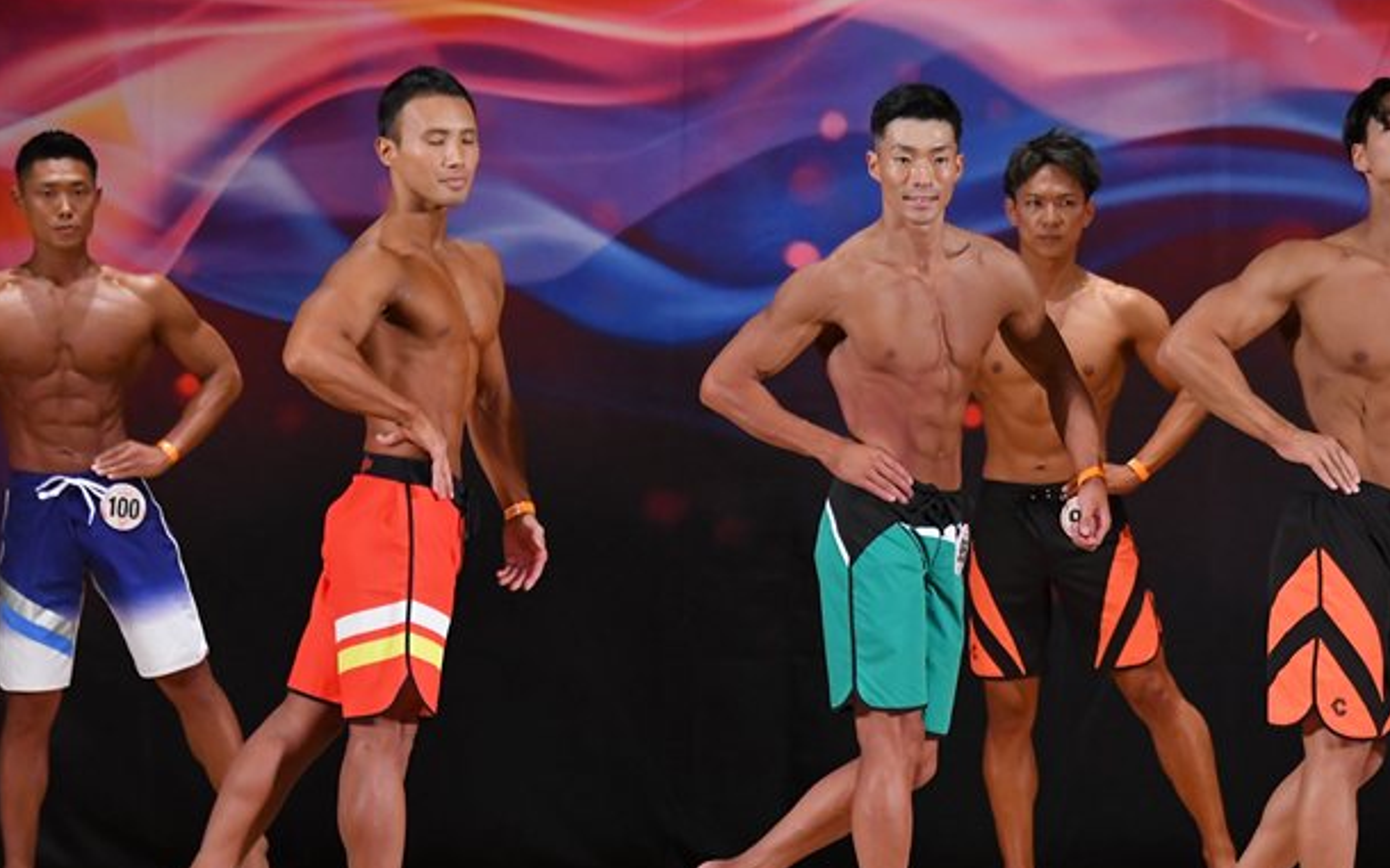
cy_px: 524
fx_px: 10643
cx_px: 856
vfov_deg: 4.7
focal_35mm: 281
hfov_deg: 7.5
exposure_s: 1/400
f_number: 5.6
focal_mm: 145
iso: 3200
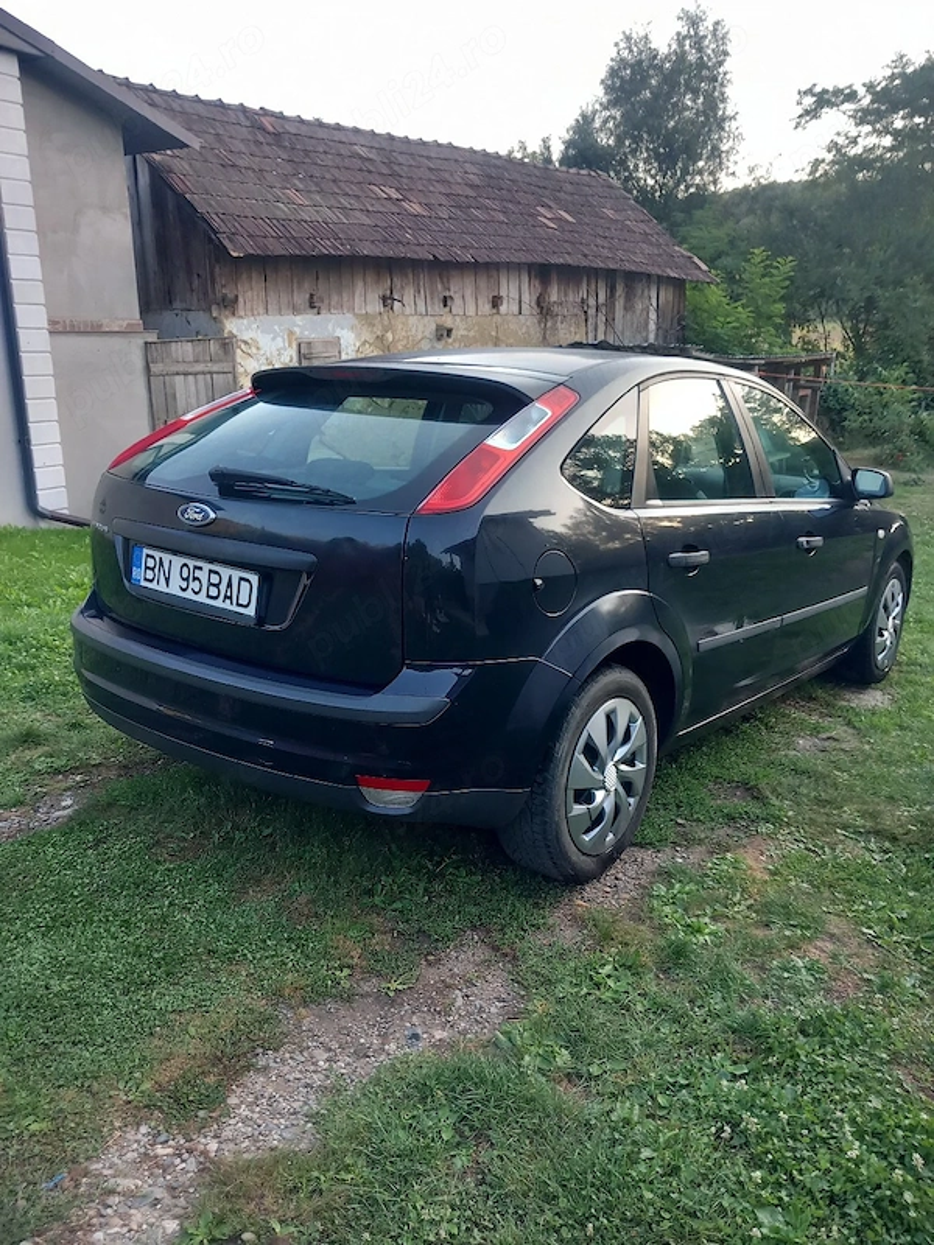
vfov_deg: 65.3
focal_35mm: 27
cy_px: 622
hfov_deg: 51.4
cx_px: 467
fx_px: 971
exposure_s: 1/50
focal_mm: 4
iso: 64
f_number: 1.8
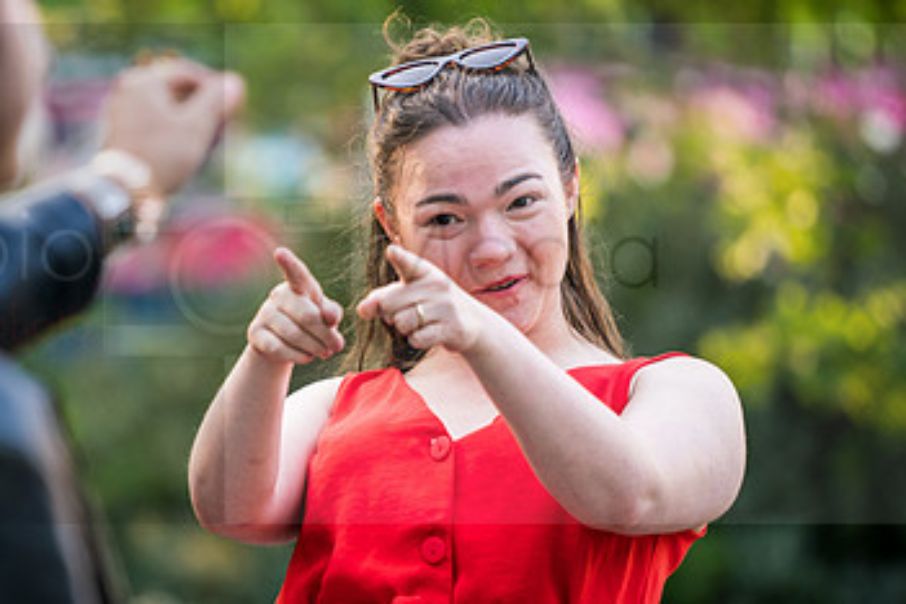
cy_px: 303
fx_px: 8833
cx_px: 269
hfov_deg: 5.9
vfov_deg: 3.9
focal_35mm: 351
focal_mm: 200
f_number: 2.8
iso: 320
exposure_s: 1/250
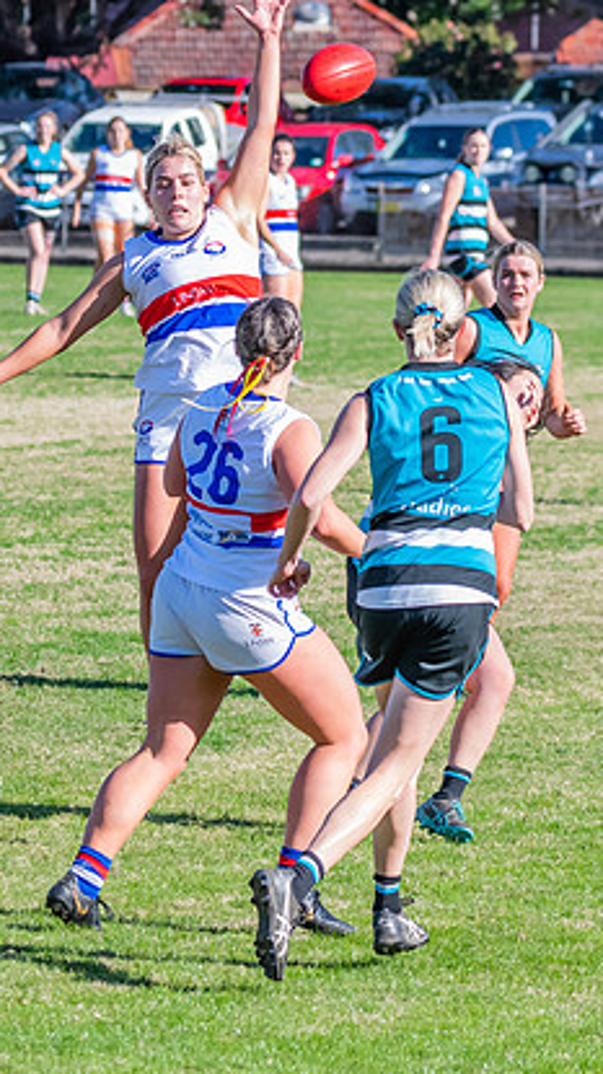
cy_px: 366
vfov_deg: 5.7
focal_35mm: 376
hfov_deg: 3.2
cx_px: 306
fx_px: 10703
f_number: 7.1
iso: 800
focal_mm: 150
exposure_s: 1/1600
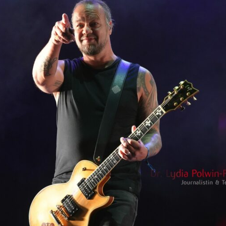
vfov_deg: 10.1
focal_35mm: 173
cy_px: 113
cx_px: 104
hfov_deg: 10.1
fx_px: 1278
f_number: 5.6
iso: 3200
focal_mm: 90
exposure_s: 1/160
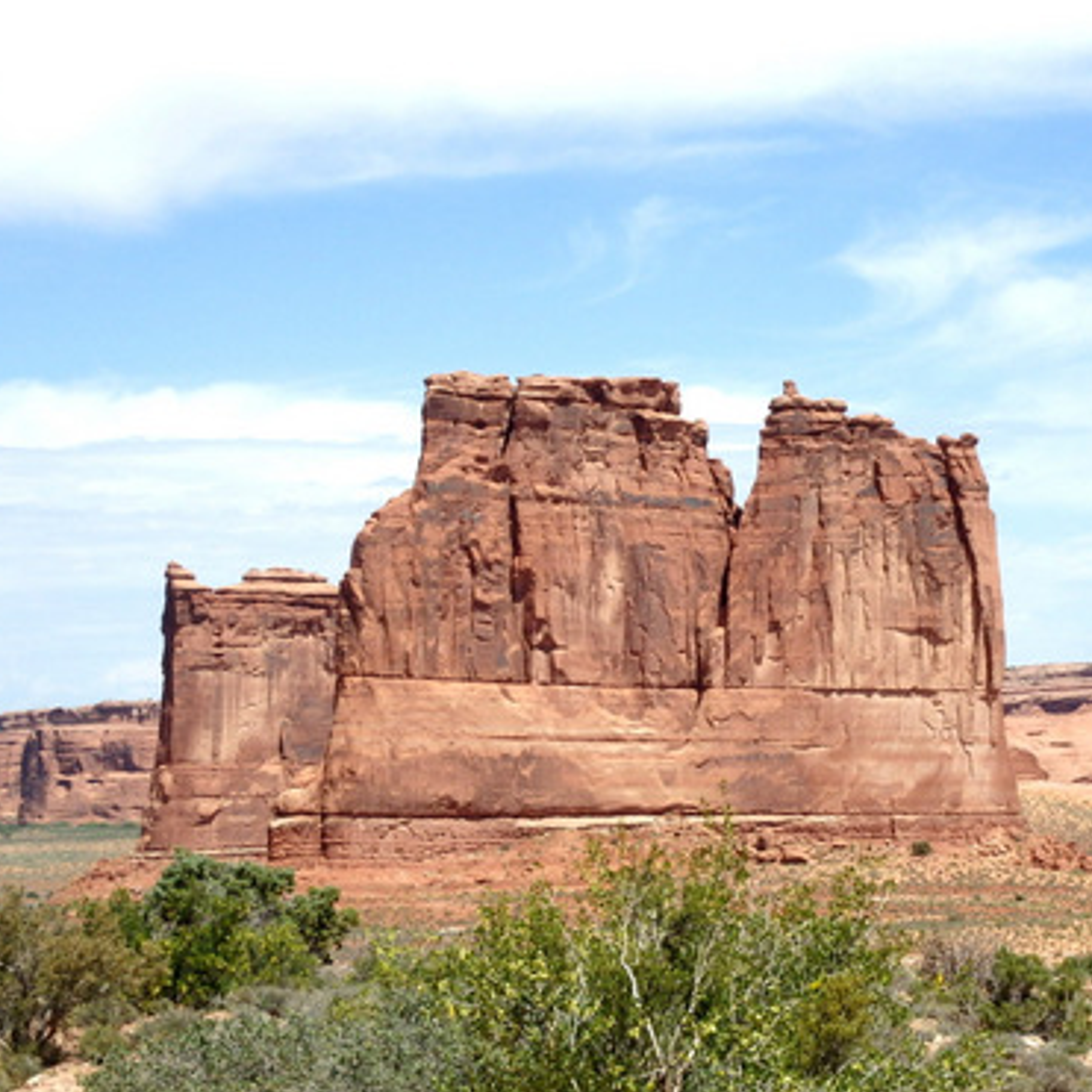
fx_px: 3319
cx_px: 668
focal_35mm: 93
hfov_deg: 18.7
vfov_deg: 18.7
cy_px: 543
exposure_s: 1/800
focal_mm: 14
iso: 125
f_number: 5.9
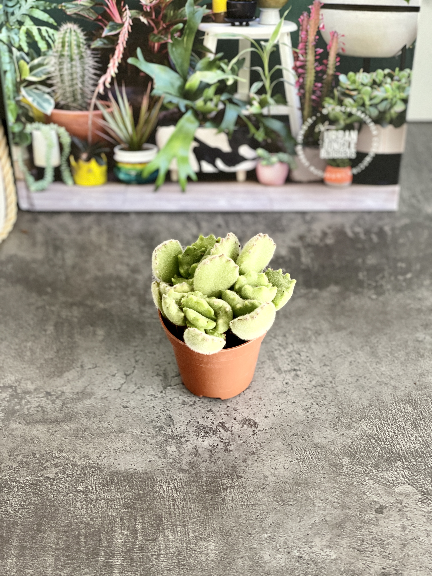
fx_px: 1065
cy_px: 288
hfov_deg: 22.9
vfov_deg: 30.3
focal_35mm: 64
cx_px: 216
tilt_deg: -48.8
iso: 250
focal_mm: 7.5
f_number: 2.2
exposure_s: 1/33
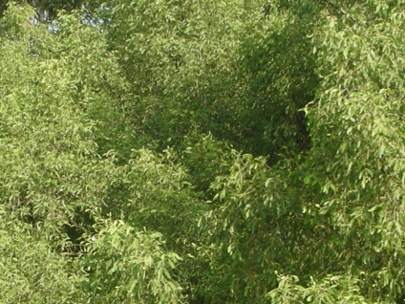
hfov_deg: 19.7
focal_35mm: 99
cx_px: 93
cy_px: 194
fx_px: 1158
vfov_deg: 14.9
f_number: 3
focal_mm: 5.8
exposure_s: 1/233
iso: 50
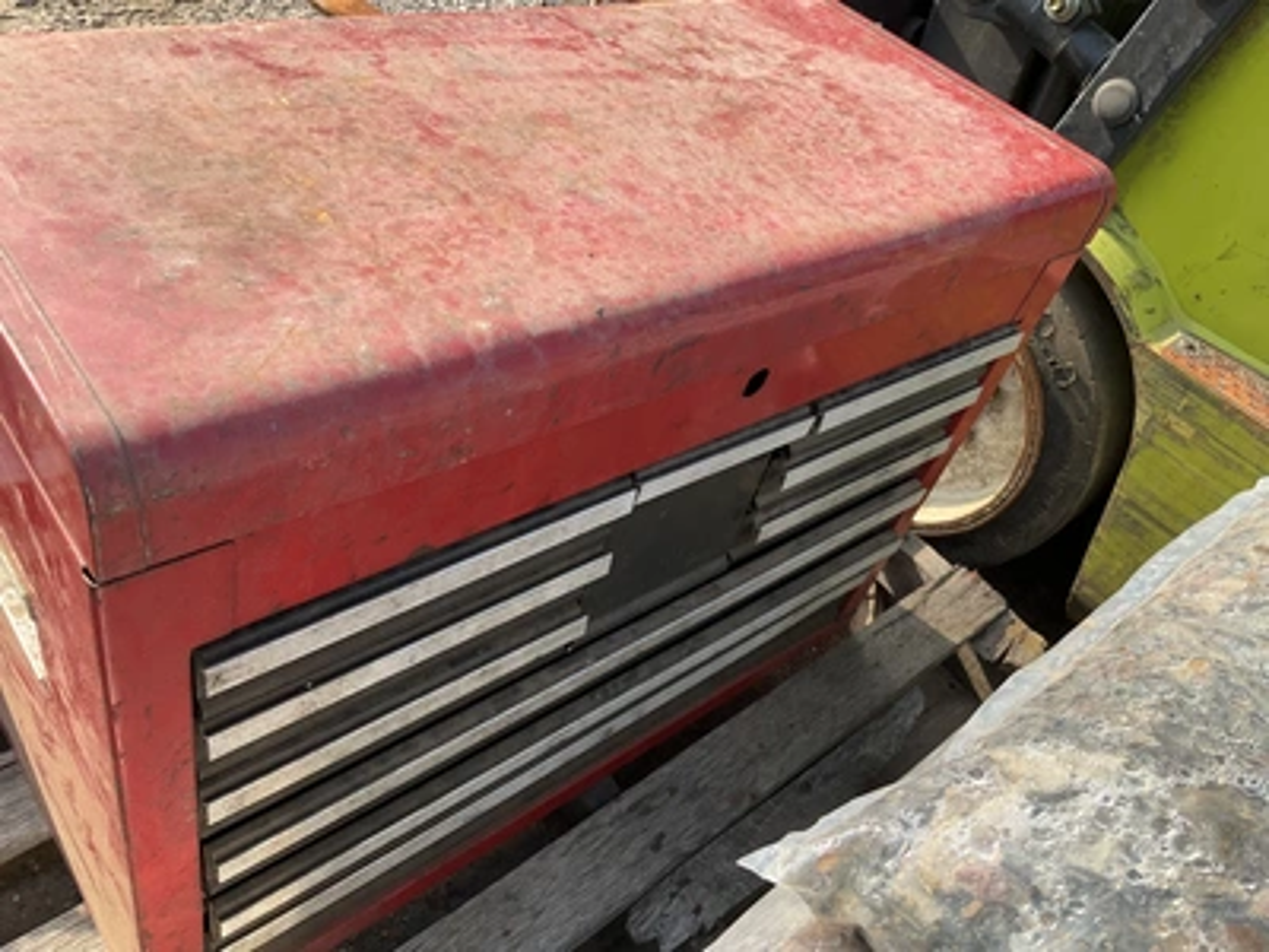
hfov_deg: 61.7
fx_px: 1063
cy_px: 476
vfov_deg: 48.2
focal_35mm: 29
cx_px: 634
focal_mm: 3
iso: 25
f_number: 1.8
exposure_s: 1/568
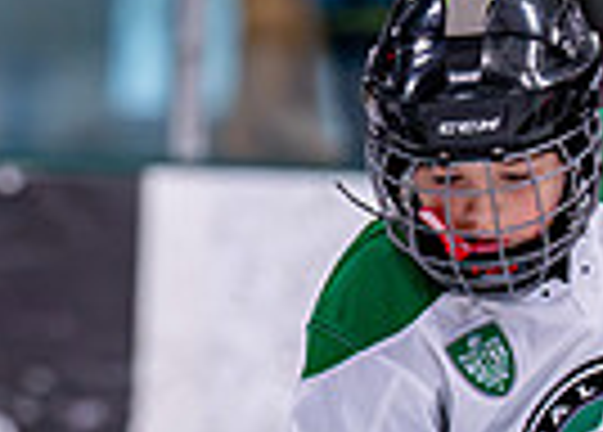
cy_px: 570
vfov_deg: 1.8
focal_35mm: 819
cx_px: -191
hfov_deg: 2.5
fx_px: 14040
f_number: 2.8
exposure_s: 1/1250
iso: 2500
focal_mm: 143
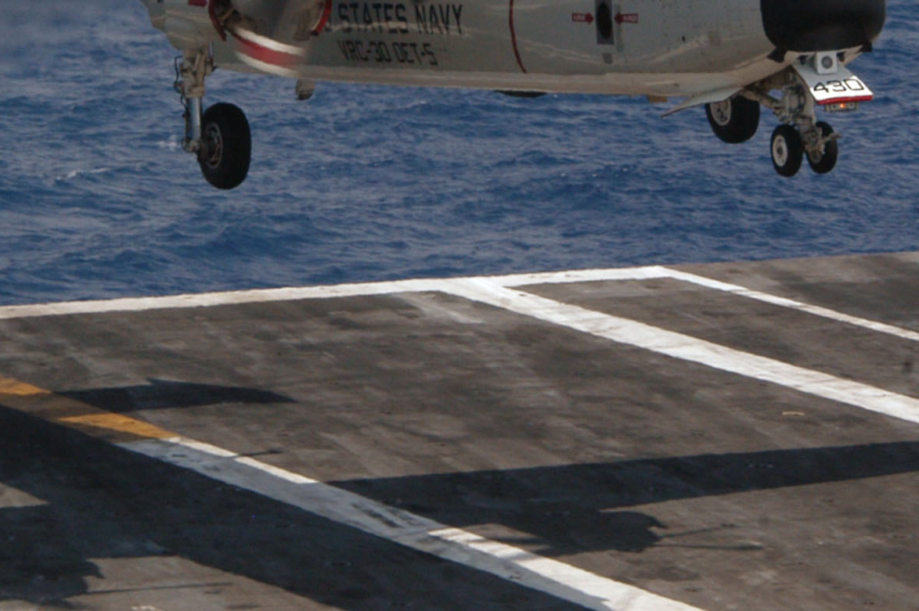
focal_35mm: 269
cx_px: 474
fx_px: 6862
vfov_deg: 5.1
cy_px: 66
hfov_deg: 7.7
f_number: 11
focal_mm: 70
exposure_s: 1/500
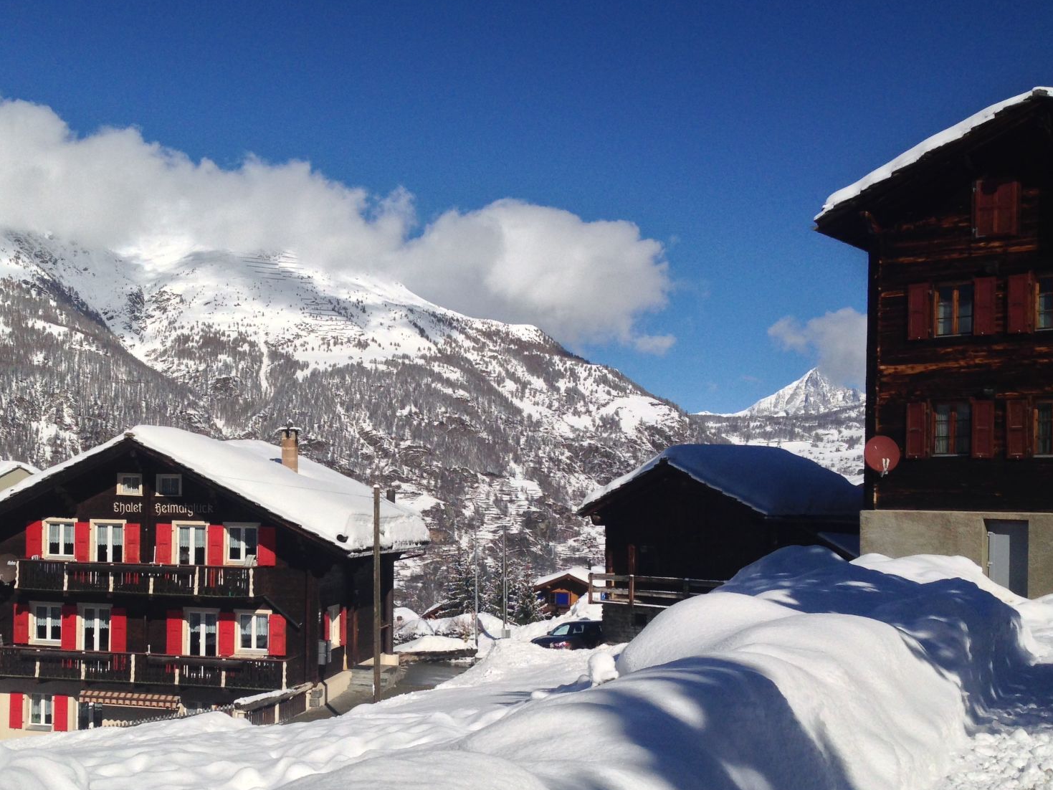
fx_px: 1399
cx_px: 343
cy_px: 508
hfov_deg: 40.7
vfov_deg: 31.3
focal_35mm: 46
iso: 50
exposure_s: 1/6024
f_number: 2.4
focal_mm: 4.12
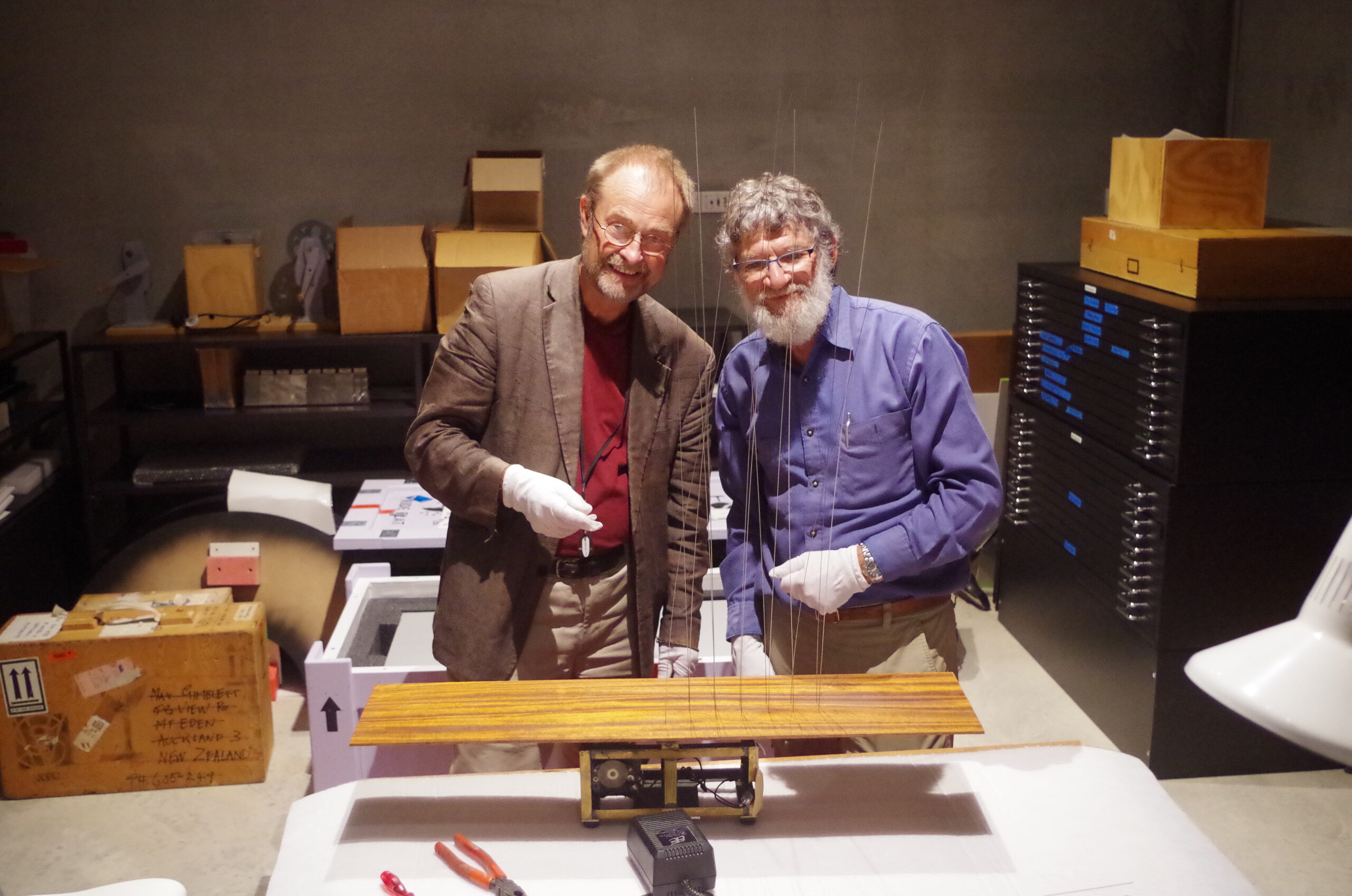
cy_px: 448
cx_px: 676
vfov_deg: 36.7
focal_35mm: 36
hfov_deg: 53.2
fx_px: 1349
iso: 3200
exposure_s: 1/50
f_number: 4
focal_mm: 24.38
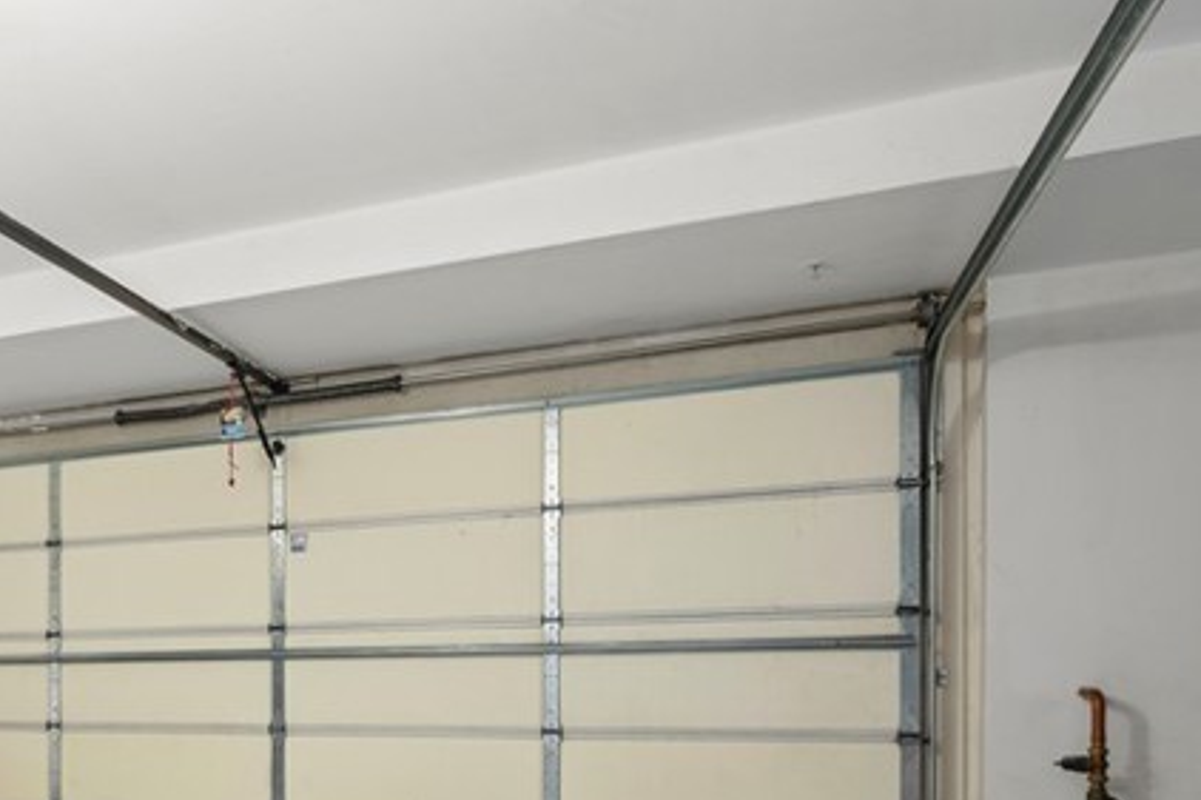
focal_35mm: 34
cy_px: 693
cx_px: 131
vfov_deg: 36.8
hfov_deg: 49.9
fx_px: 1134
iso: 320
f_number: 6.3
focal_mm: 14
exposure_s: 1.6
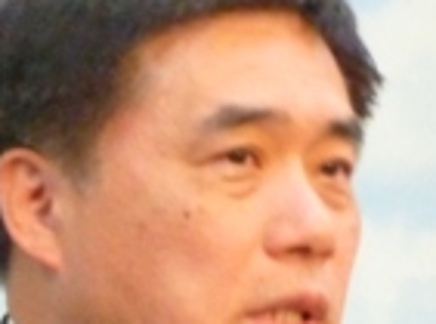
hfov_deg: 1.5
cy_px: 555
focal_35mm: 1318
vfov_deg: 1.1
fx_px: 16558
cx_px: 342
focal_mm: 45.7
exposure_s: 1/15
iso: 640
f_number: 4.8
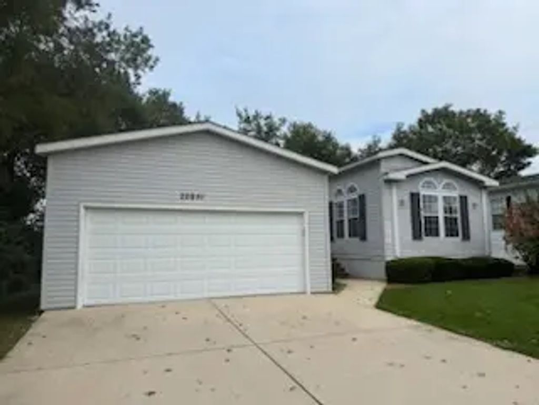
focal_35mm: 24
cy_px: 202
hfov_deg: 71.6
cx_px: 270
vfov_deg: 56.8
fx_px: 374
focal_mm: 6.76
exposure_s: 1/2907
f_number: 1.78
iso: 80
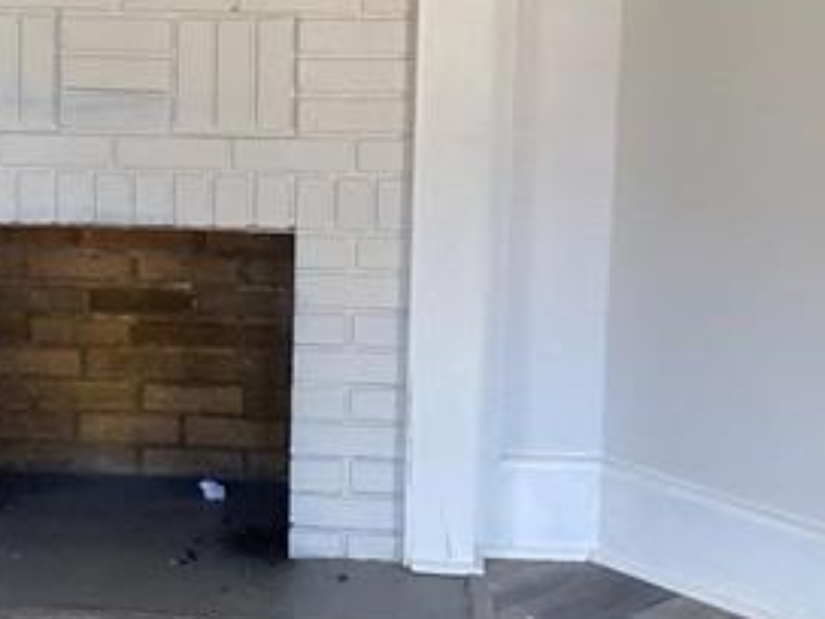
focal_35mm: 98
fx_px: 2336
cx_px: 76
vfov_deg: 15.0
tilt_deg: -11.9
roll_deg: -0.3
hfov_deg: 19.6
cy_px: 170
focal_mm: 4.25
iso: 125
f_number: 1.8
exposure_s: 1/114
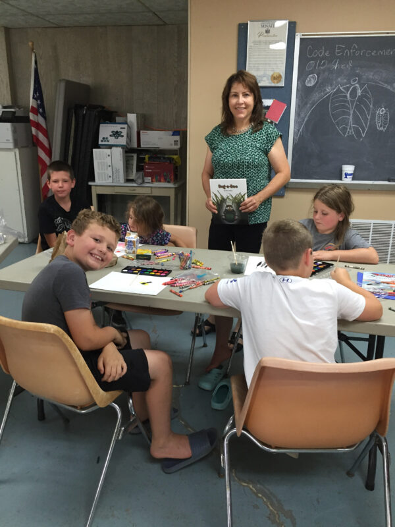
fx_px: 441
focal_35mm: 29
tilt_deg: -17.7
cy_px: 264
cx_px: 198
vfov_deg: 61.7
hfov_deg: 48.2
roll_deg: -0.5
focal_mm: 4.15
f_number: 2.2
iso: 125
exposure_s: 1/30
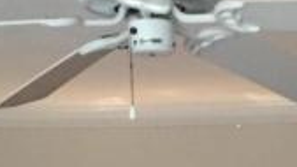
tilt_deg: -10.3
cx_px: 271
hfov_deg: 14.8
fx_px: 1134
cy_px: 519
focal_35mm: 144
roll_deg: +0.4
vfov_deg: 7.3
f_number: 2.2
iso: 320
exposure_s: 1/15
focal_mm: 4.15
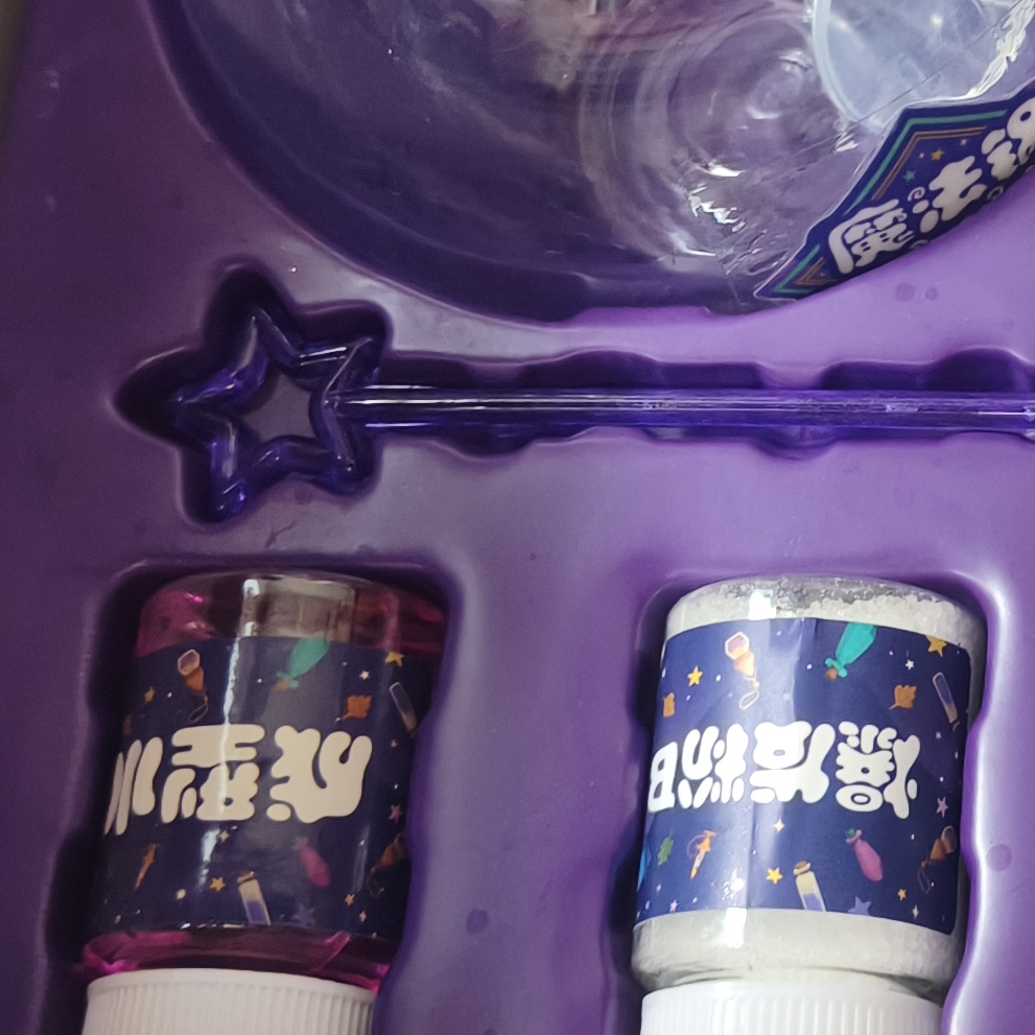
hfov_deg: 19.7
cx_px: 1157
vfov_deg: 20.5
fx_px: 2842
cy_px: 293
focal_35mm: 84
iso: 1000
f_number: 1.88
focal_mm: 5.56
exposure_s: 1/150
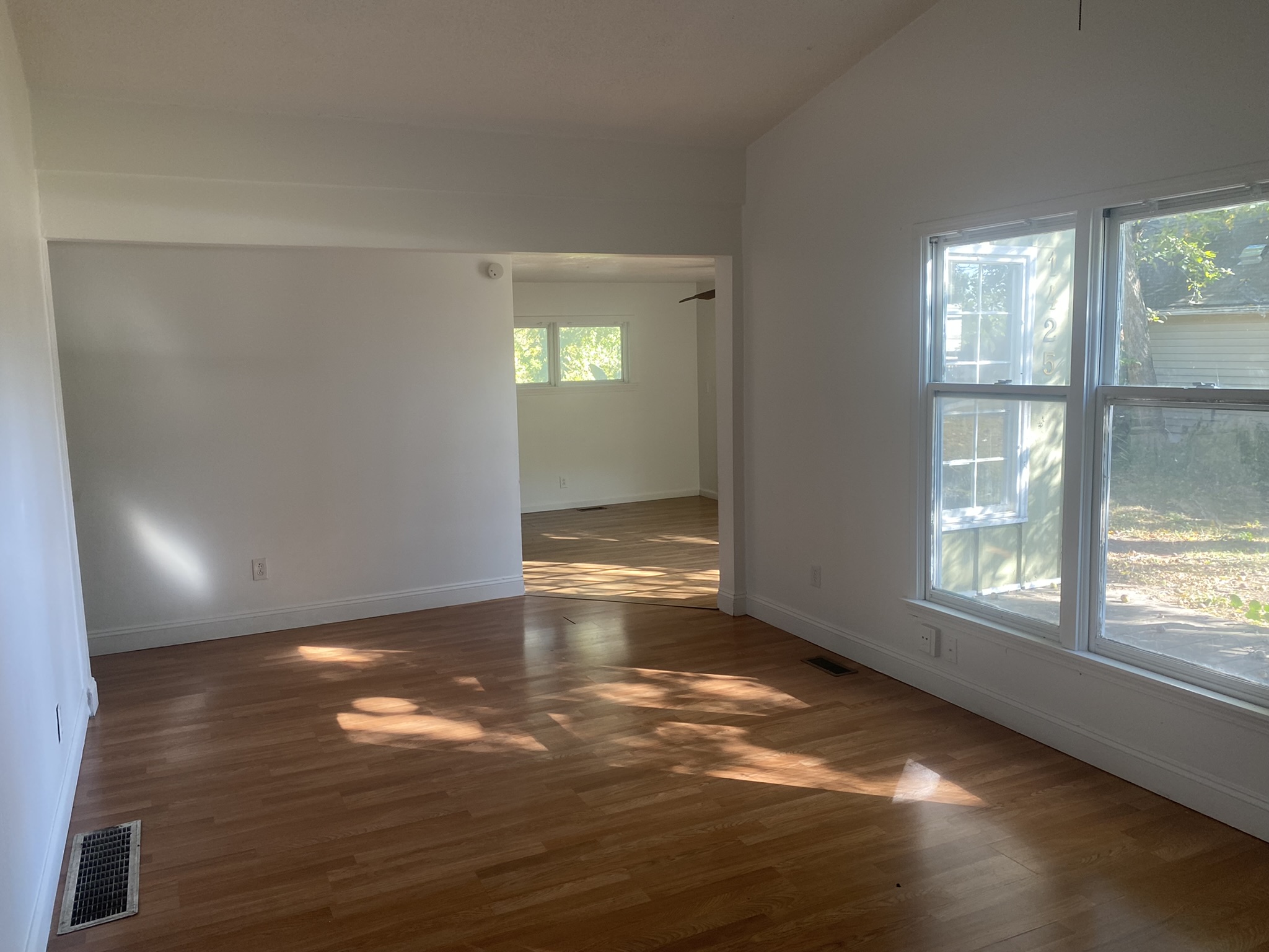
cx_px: 634
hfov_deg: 67.3
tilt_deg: -6.9
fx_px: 953
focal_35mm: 26
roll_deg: +1.1
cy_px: 476
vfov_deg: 53.1
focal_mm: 4.25
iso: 125
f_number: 1.8
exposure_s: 1/111
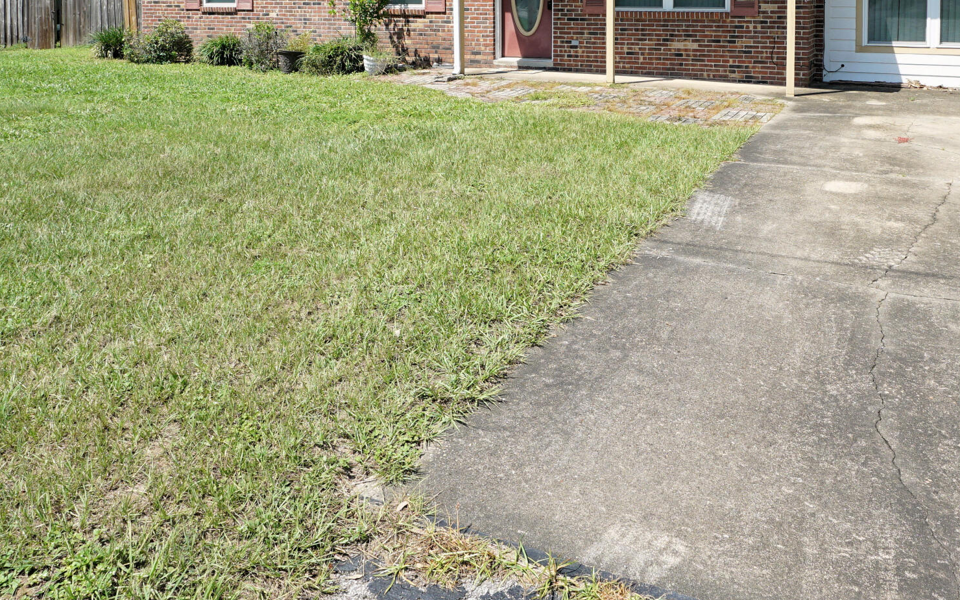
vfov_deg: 37.0
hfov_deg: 60.7
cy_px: 22
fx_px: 811
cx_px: 577
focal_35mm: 31
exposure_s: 1/200
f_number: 7.1
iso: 100
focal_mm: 10
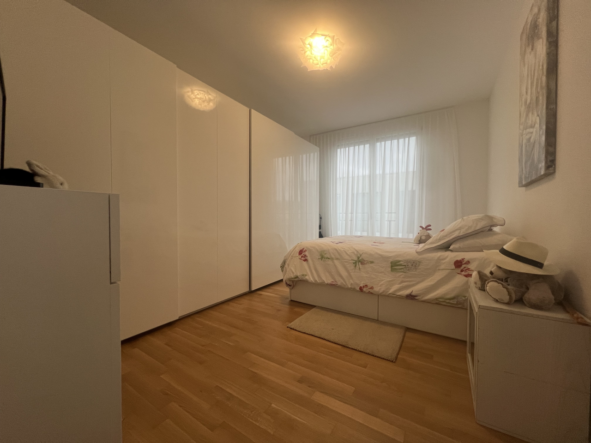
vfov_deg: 89.9
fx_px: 222
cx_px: 296
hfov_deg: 106.2
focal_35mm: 13
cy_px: 222
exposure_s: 1/100
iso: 160
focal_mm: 1.57
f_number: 1.8
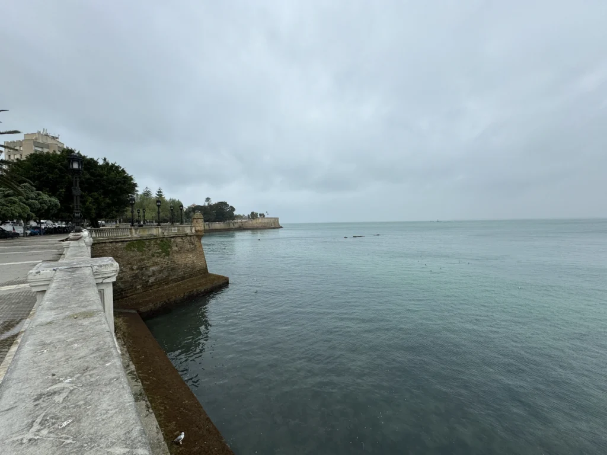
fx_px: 245
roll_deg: +1.8
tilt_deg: -1.2
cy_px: 228
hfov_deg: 102.1
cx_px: 304
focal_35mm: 14
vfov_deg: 85.7
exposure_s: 1/1449
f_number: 2.2
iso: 50
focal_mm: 2.22
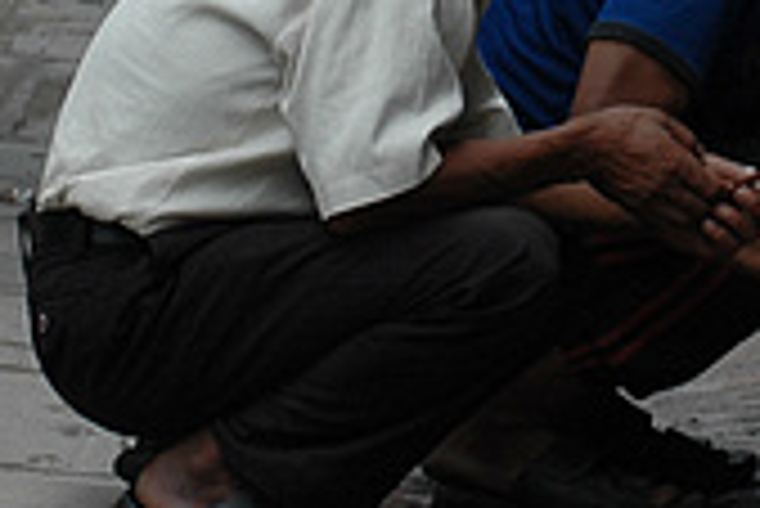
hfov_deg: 4.7
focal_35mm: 434
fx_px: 9170
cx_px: 760
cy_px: -407
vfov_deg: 3.2
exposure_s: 1/250
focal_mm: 70
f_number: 5.6
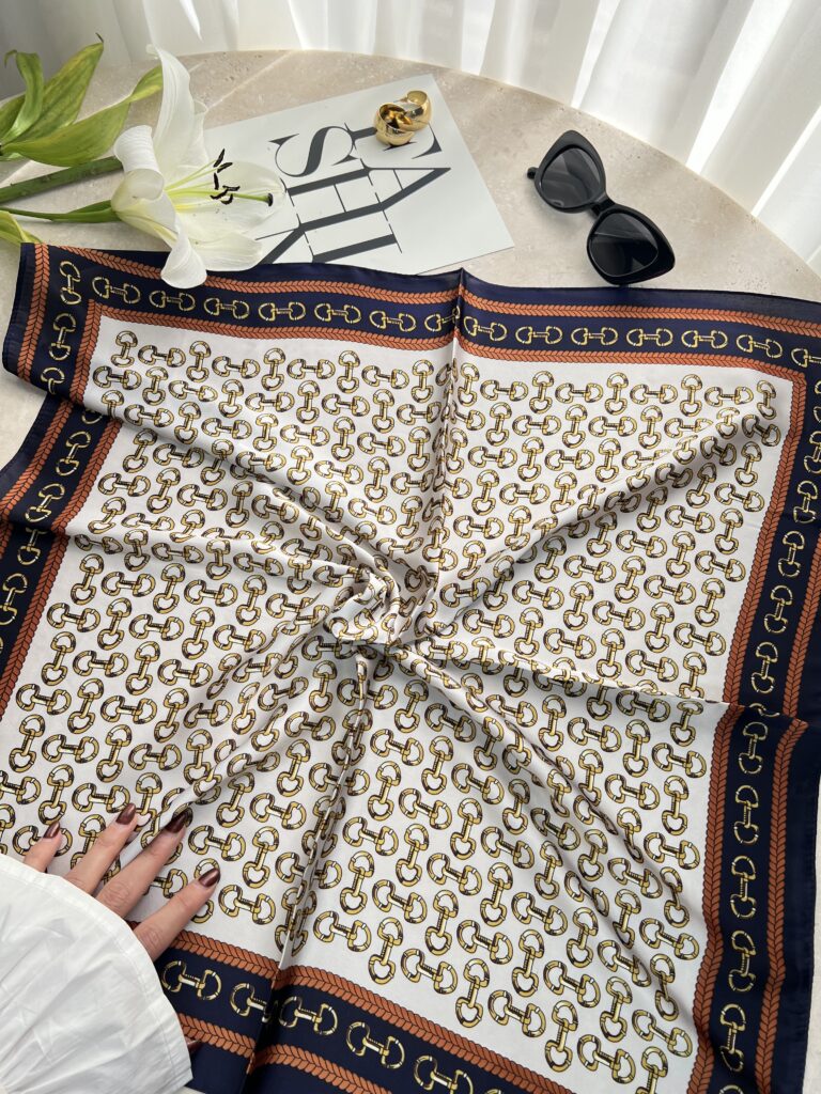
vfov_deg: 67.3
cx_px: 410
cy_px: 547
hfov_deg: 53.1
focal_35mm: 26
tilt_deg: -71.0
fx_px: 822
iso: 50
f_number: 1.5
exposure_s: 1/495
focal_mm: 5.7
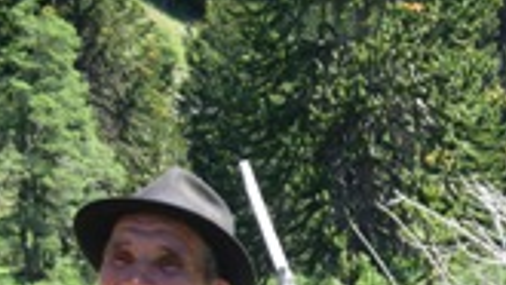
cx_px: 455
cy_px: 389
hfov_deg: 14.7
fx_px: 1946
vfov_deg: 8.2
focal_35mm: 145
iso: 64
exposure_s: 1/125
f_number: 3.6
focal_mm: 9.2
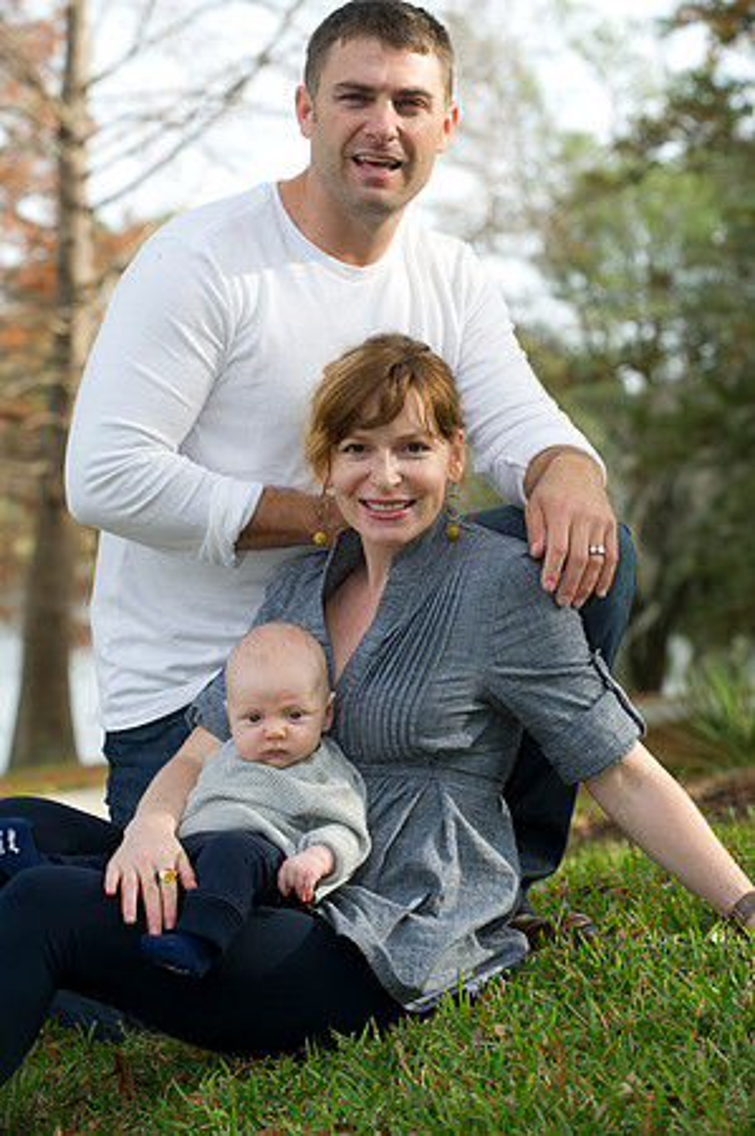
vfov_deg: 17.1
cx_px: 378
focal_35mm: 120
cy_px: 568
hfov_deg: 11.4
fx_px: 3783
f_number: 5.6
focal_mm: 120
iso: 400
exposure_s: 1/250
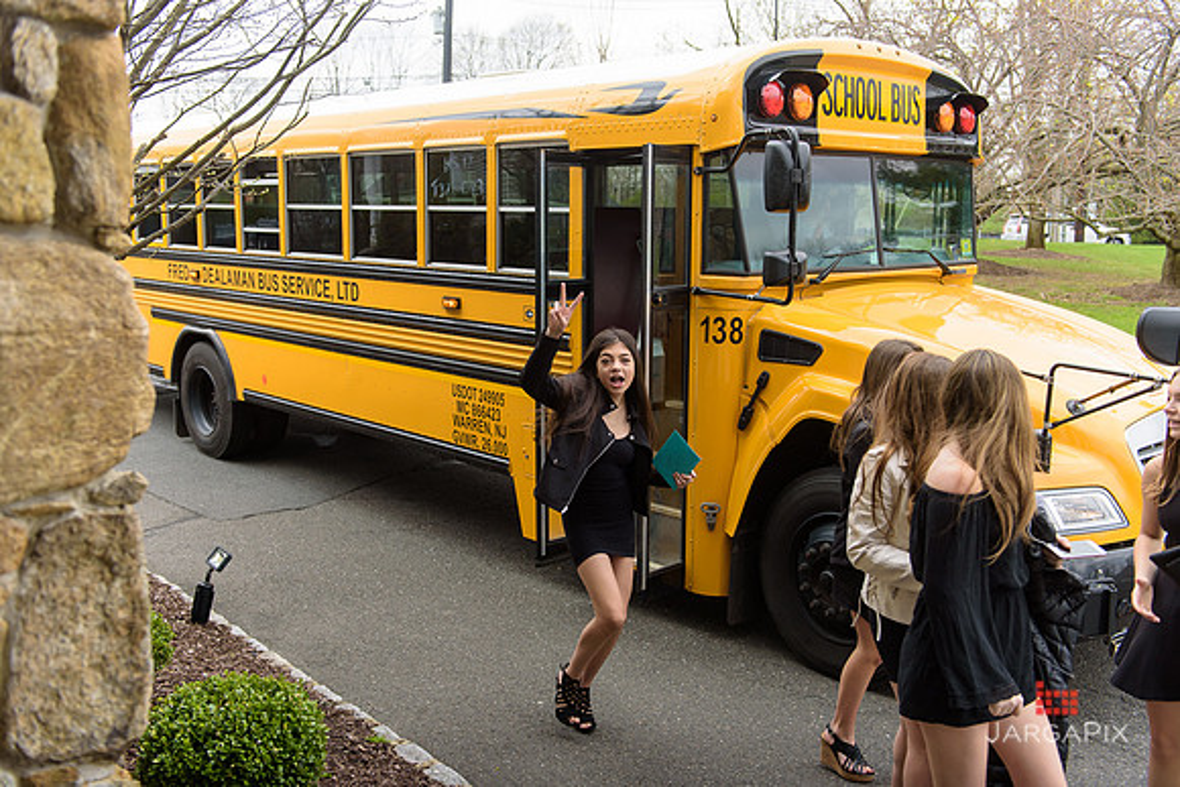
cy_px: 394
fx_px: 1115
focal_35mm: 34
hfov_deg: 55.8
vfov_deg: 38.9
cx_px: 590
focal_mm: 34
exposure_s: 1/1250
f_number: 3.2
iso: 200
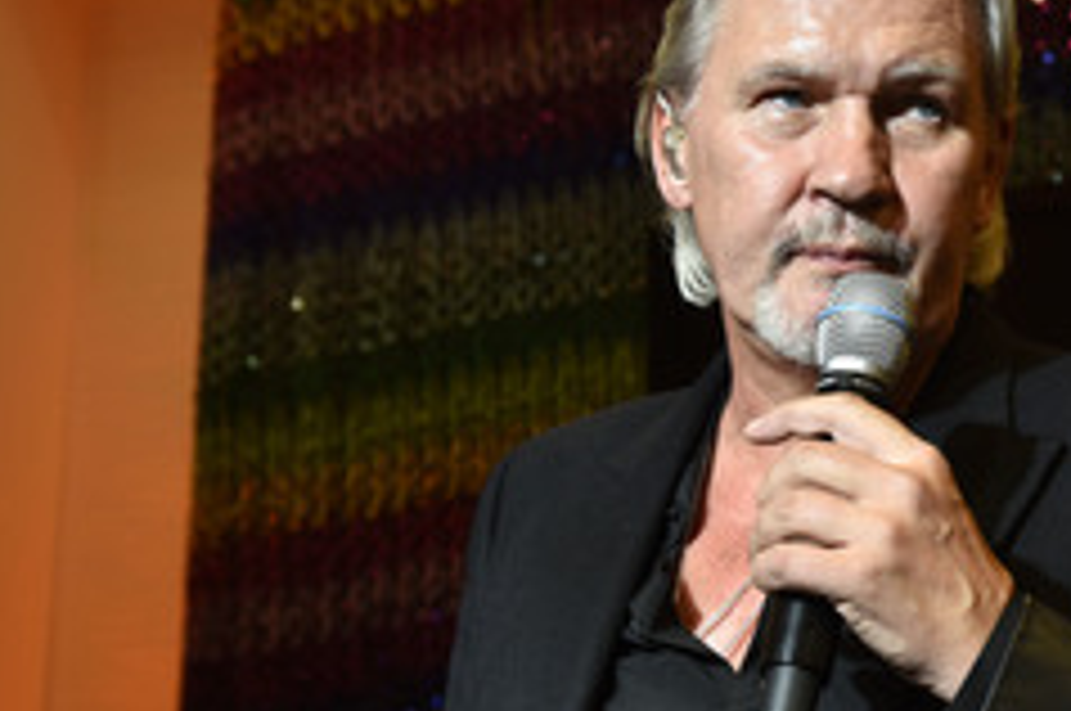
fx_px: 3714
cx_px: 889
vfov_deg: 10.9
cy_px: 454
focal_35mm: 125
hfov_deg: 16.3
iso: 640
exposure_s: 1/125
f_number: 6.3
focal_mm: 66
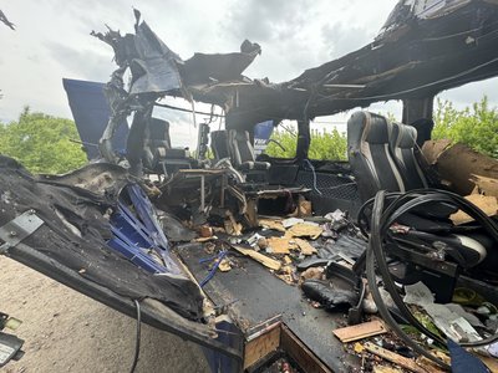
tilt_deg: -4.9
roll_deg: -1.3
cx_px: 249
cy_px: 186
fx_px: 201
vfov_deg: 85.7
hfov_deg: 102.1
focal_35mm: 14
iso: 40
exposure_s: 1/101
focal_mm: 2.22
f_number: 2.2
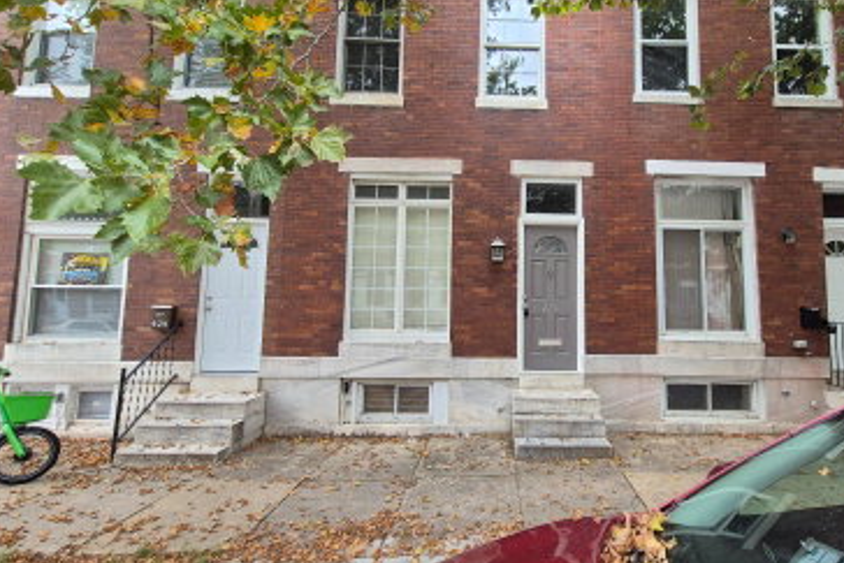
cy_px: 253
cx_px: 503
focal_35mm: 19
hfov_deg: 85.9
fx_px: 446
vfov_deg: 64.4
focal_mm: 1.74
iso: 50
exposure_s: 1/123
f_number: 2.2
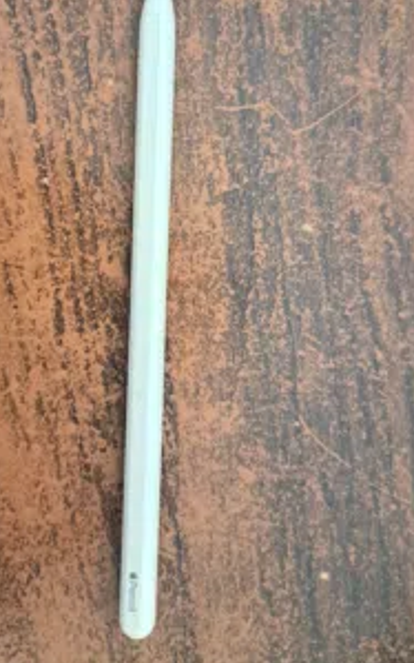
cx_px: 128
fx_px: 613
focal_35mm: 34
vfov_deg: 56.2
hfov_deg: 36.8
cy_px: 262
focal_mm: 5.23
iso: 500
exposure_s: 1/20
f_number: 1.8
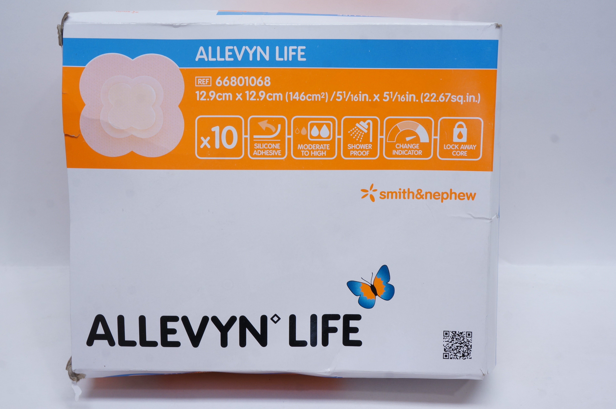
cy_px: 204
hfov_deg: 45.0
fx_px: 744
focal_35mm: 44
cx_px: 308
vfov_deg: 30.8
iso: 400
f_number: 11
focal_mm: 29
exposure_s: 1/13
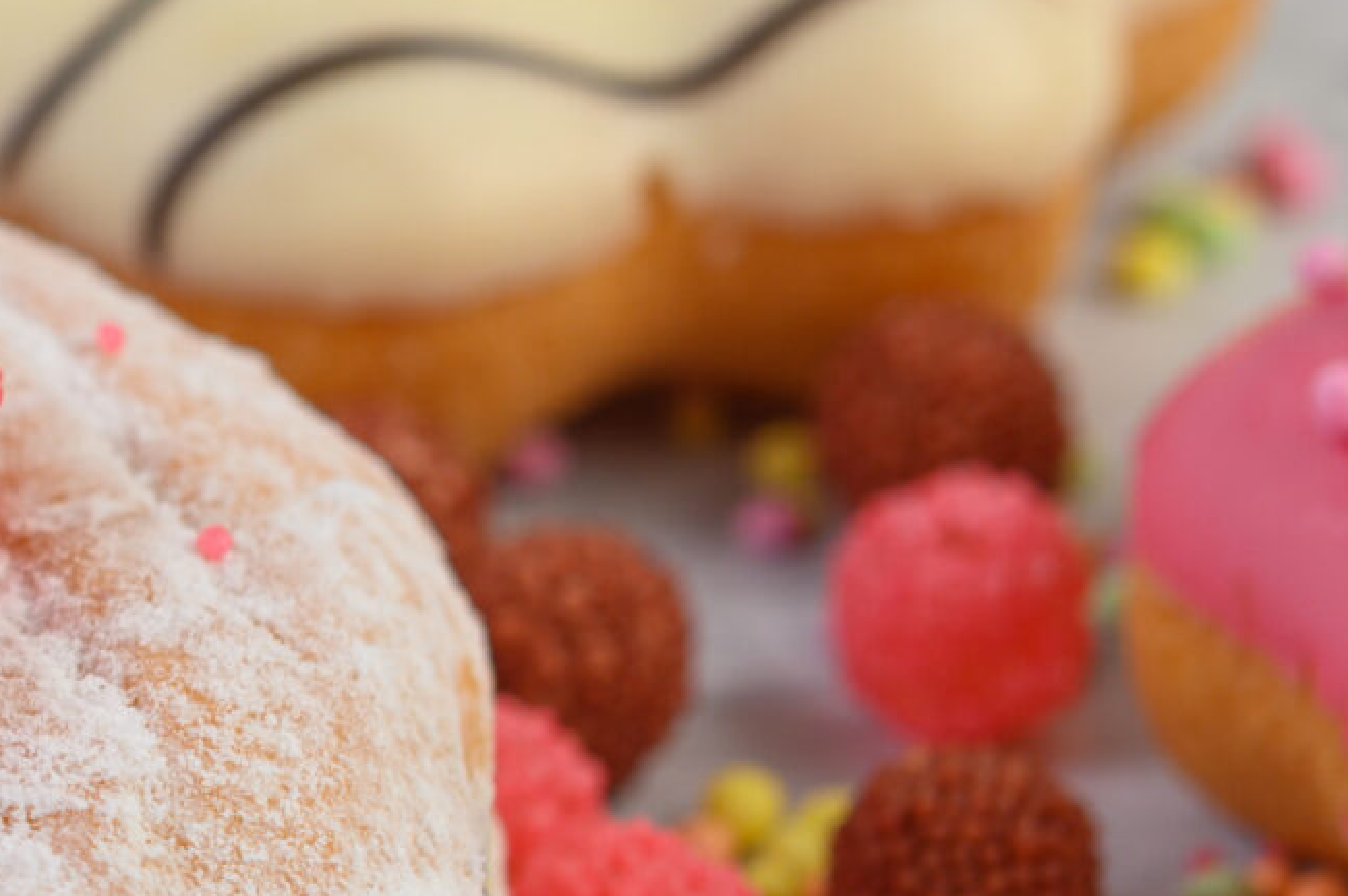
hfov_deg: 8.5
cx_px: -727
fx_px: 8830
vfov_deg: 5.8
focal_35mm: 236
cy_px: 707
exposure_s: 1/160
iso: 100
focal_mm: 60
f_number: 7.1
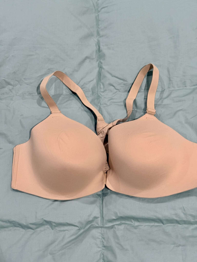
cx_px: 98
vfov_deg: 39.7
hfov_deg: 30.3
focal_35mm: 48
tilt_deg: -69.0
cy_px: 131
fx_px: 364
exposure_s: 1/60
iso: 160
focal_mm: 6.76
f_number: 1.78
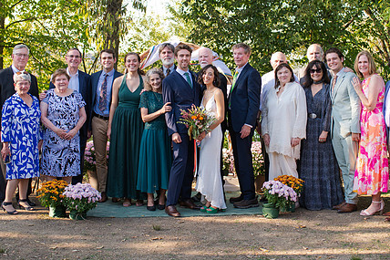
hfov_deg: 36.2
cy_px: 94
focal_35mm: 55
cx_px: 207
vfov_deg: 24.5
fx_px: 596
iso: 320
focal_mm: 35
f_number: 3.2
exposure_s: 1/640
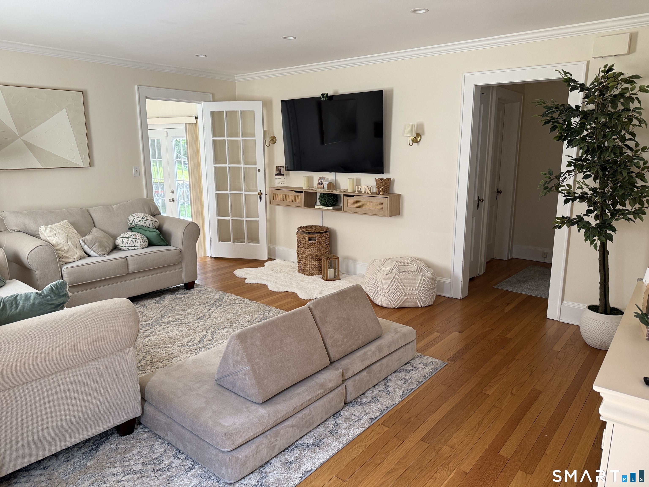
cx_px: 324
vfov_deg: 56.8
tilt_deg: -11.4
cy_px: 244
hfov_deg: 71.6
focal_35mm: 24
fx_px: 450
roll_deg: -0.2
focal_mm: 6.76
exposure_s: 1/121
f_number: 1.78
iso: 160
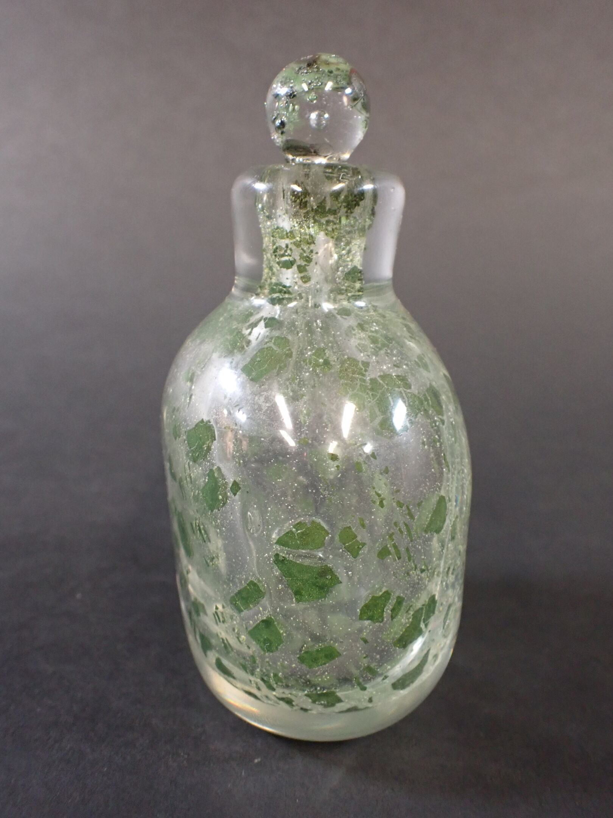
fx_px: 708
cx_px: 306
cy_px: 409
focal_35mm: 30
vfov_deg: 60.0
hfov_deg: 46.8
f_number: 2.3
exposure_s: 1/40
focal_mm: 5.4
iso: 800
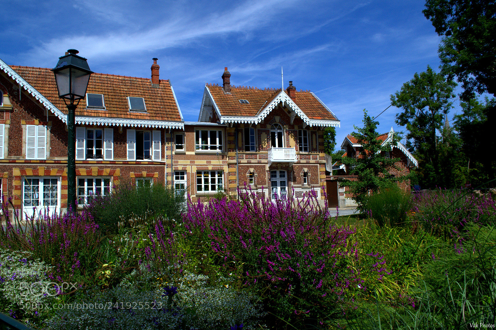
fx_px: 372
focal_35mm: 27
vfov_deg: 47.8
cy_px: 165
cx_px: 248
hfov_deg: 67.4
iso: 400
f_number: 11
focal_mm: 18
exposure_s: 1/500
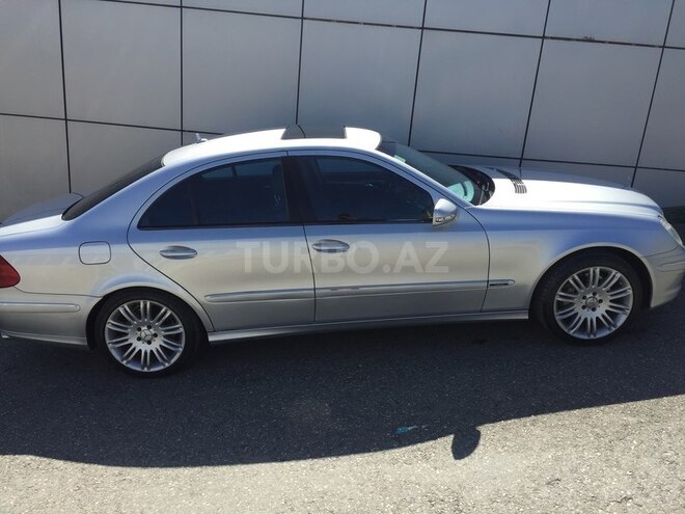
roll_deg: -6.7
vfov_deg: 48.2
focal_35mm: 29
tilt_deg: -16.5
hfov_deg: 61.7
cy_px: 257
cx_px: 342
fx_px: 574
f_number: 2.2
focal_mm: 4.15
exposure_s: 1/1276
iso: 32
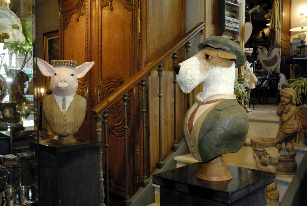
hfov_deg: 51.2
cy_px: 103
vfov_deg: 35.6
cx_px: 154
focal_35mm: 38
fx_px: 320
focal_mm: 25
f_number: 8
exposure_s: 1/25
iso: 1600
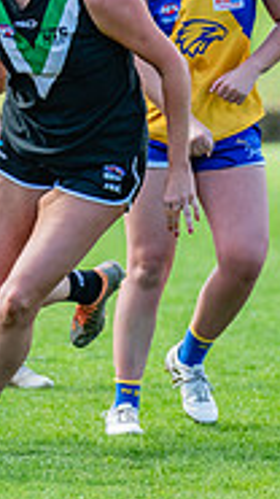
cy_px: 165
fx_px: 15846
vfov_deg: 1.8
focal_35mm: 1200
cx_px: -228
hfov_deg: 1.0
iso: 800
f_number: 4.5
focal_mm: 290
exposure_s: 1/1600
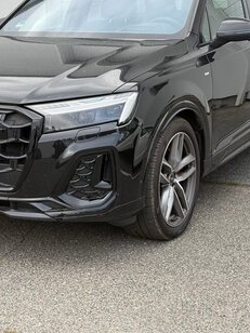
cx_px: 82
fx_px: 732
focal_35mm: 76
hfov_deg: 19.3
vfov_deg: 25.6
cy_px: 137
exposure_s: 1/276
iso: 100
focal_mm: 6.76
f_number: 1.78
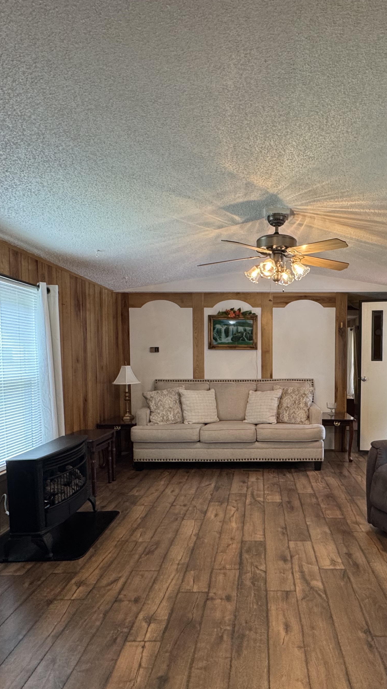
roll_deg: -1.1
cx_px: 261
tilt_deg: -4.0
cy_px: 383
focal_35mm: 23
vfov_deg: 78.4
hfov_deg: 48.6
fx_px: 420
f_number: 2.2
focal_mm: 2.22
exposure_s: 1/60
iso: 250
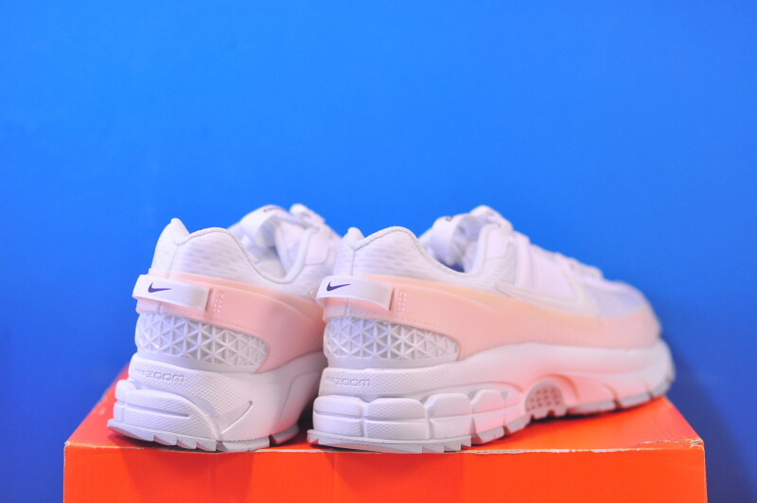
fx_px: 1575
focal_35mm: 75
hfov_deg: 27.0
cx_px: 378
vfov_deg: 18.1
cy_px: 252
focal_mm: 50
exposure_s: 1/320
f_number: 2.2
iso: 250
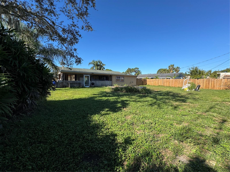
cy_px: 86
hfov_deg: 102.1
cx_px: 115
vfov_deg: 85.7
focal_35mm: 14
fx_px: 93
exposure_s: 1/1346
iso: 50
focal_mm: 2.22
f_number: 2.2
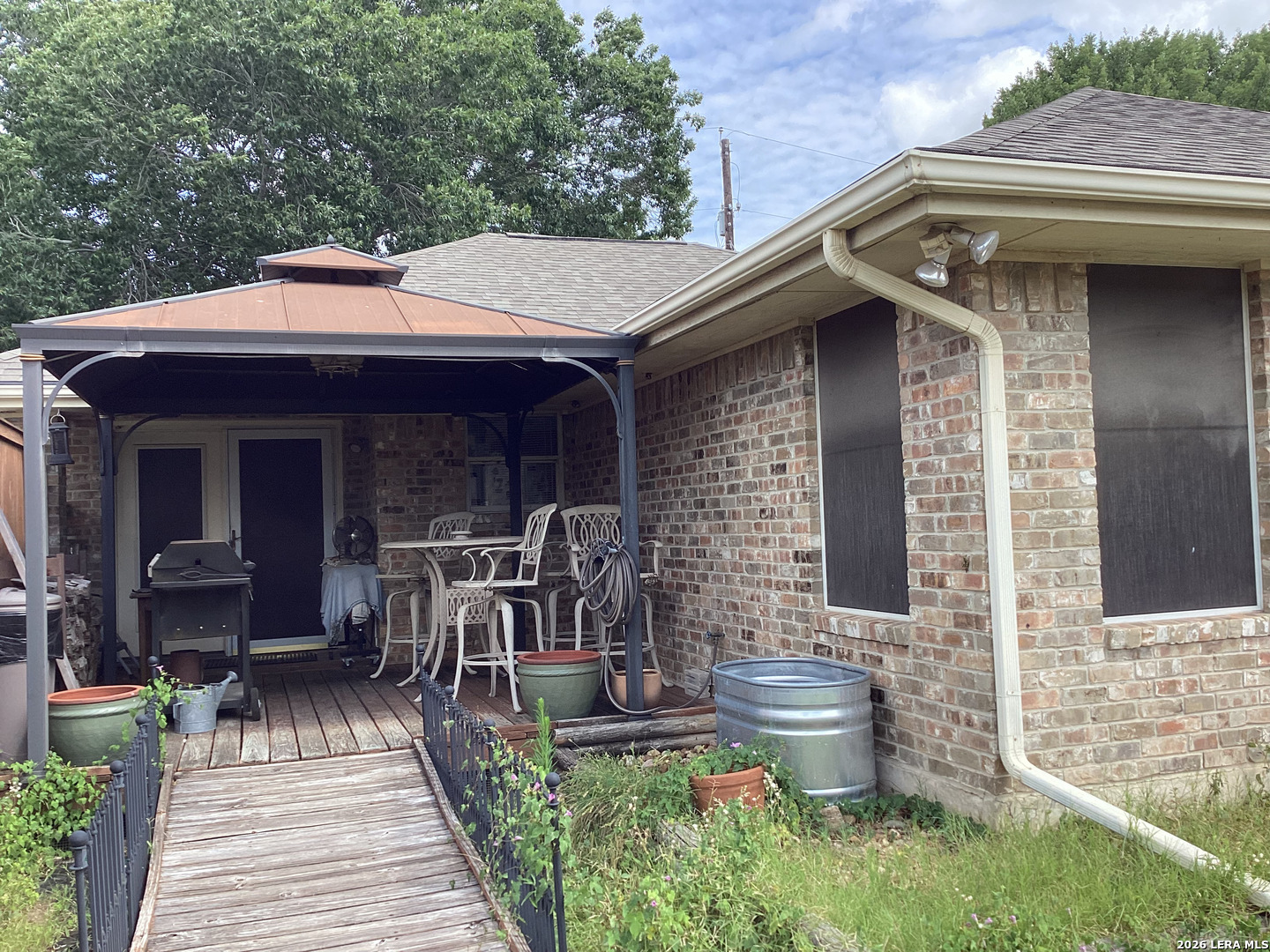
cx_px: 635
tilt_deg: +0.9
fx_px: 1137
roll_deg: +3.2
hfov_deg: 58.4
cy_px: 476
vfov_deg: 45.4
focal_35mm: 31
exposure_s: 1/303
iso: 25
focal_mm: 3.3
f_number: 2.4
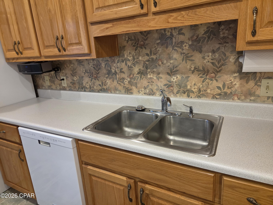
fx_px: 181
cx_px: 136
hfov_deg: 73.9
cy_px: 102
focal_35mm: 23
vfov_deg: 58.9
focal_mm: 5.4
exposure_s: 1/120
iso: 400
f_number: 1.8
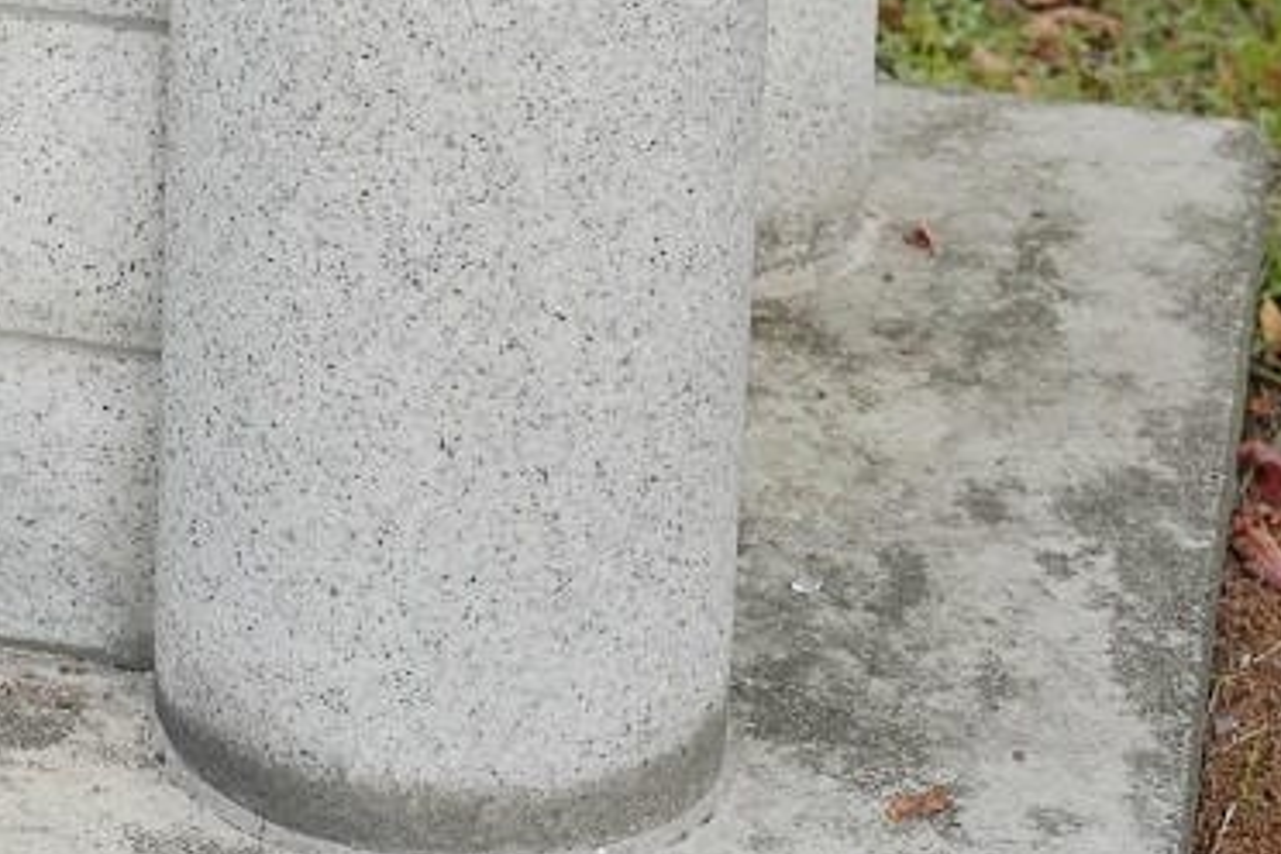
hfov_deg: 13.9
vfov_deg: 9.4
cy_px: -444
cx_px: -393
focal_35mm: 142
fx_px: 5052
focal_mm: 44
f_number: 4
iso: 125
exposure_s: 1/160
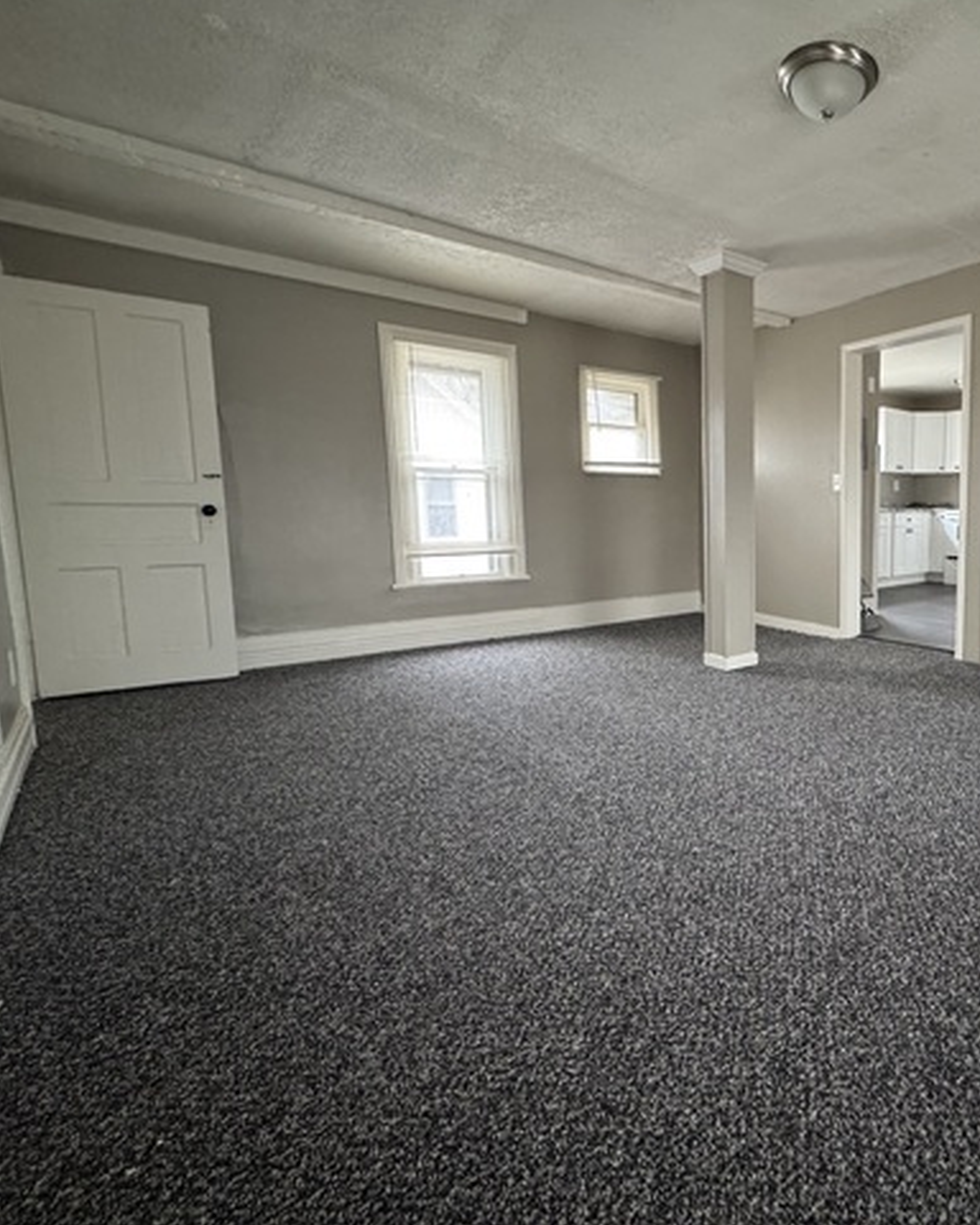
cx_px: 767
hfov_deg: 65.3
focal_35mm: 19
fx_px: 689
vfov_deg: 83.2
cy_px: 590
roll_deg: +0.2
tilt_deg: -7.4
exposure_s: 1/60
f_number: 2.2
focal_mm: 2.22
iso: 1250
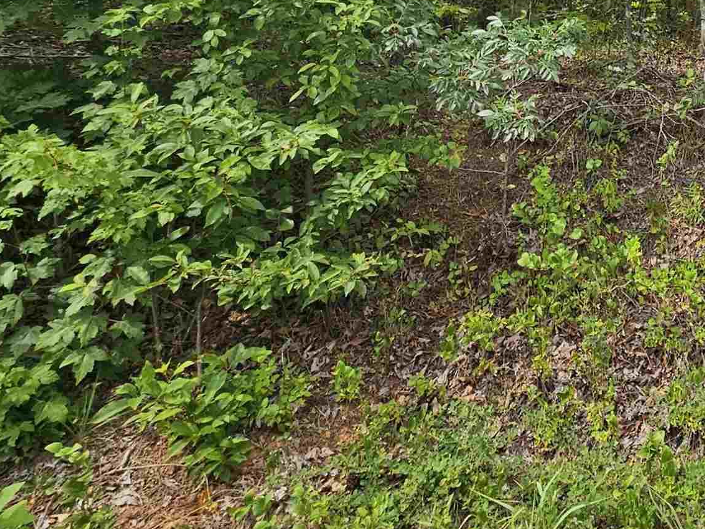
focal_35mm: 35
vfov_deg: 34.5
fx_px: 713
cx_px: 834
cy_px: -69
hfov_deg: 39.2
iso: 50
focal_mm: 2.2
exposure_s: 1/799
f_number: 2.2
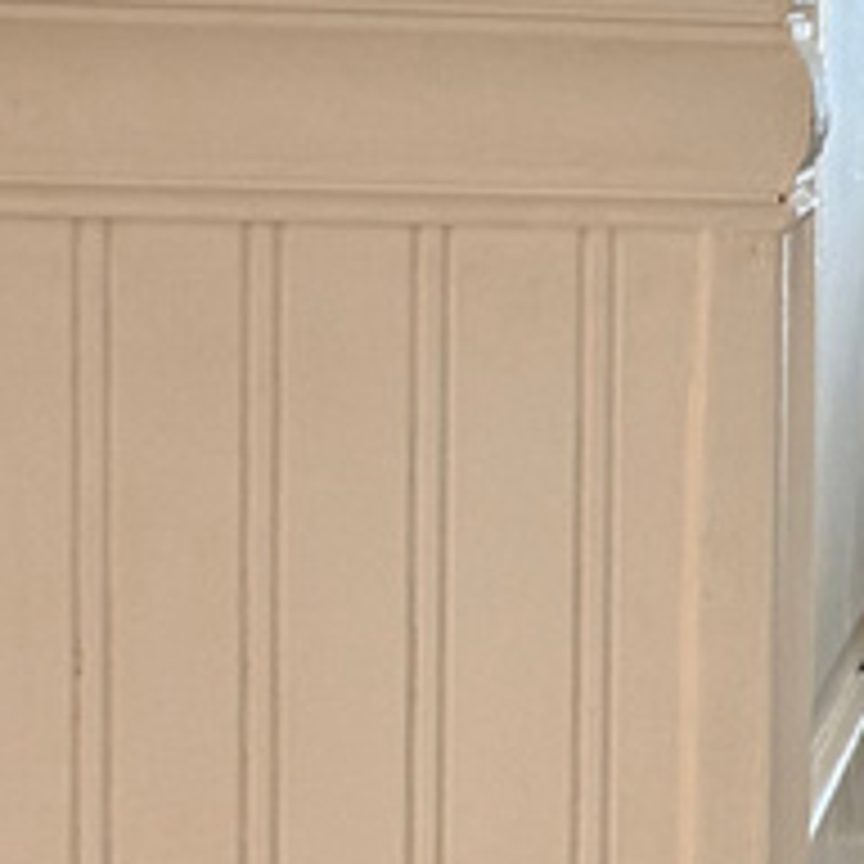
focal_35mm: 170
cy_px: 387
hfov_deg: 8.8
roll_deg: -2.7
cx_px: 2398
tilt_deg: -4.7
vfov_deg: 10.3
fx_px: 4801
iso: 320
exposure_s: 1/60
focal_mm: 6.76
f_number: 1.78
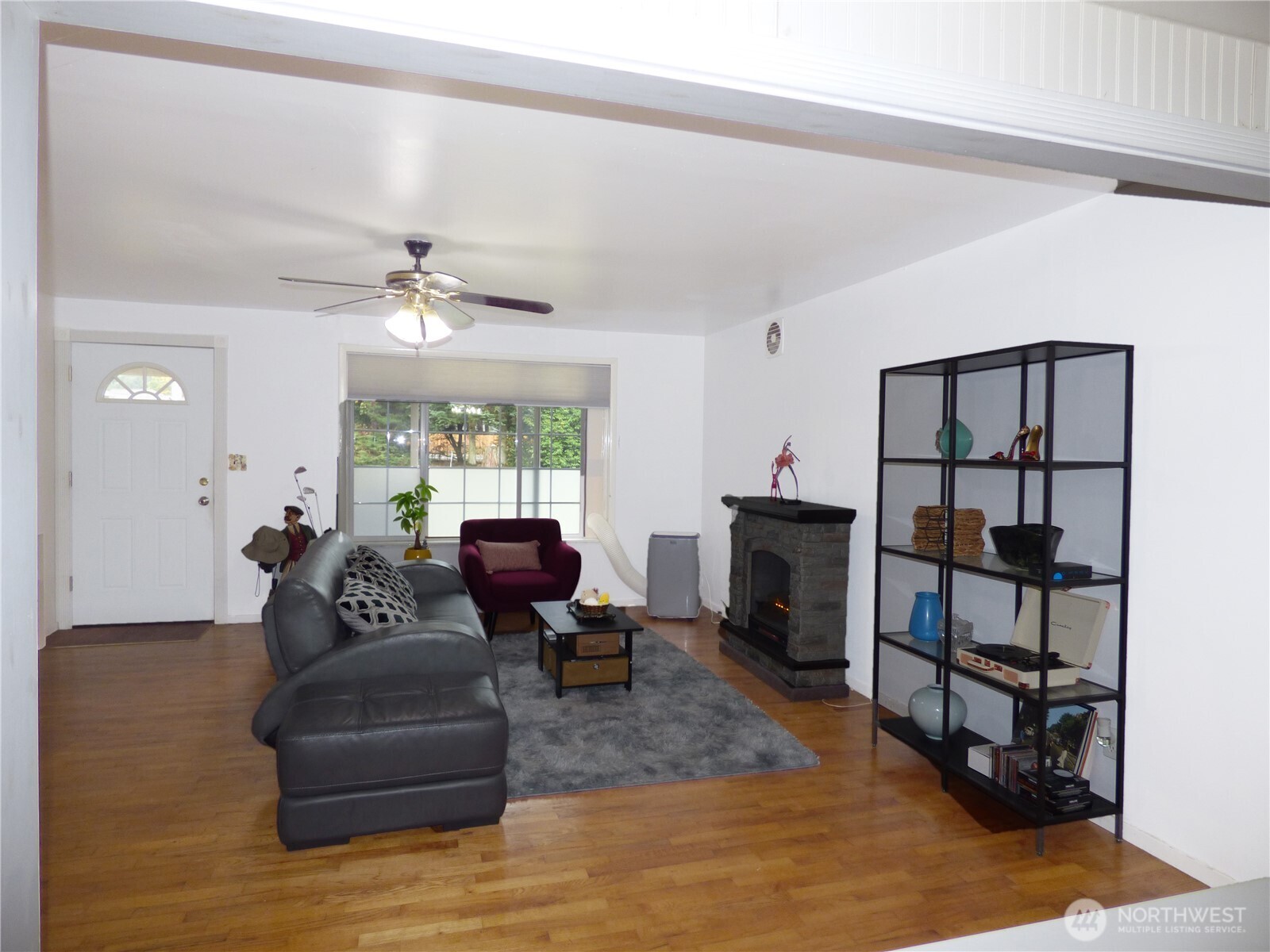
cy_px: 476
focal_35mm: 20
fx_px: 734
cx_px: 635
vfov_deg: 66.0
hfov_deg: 81.7
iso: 100
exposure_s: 1/30
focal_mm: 3.58
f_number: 2.8
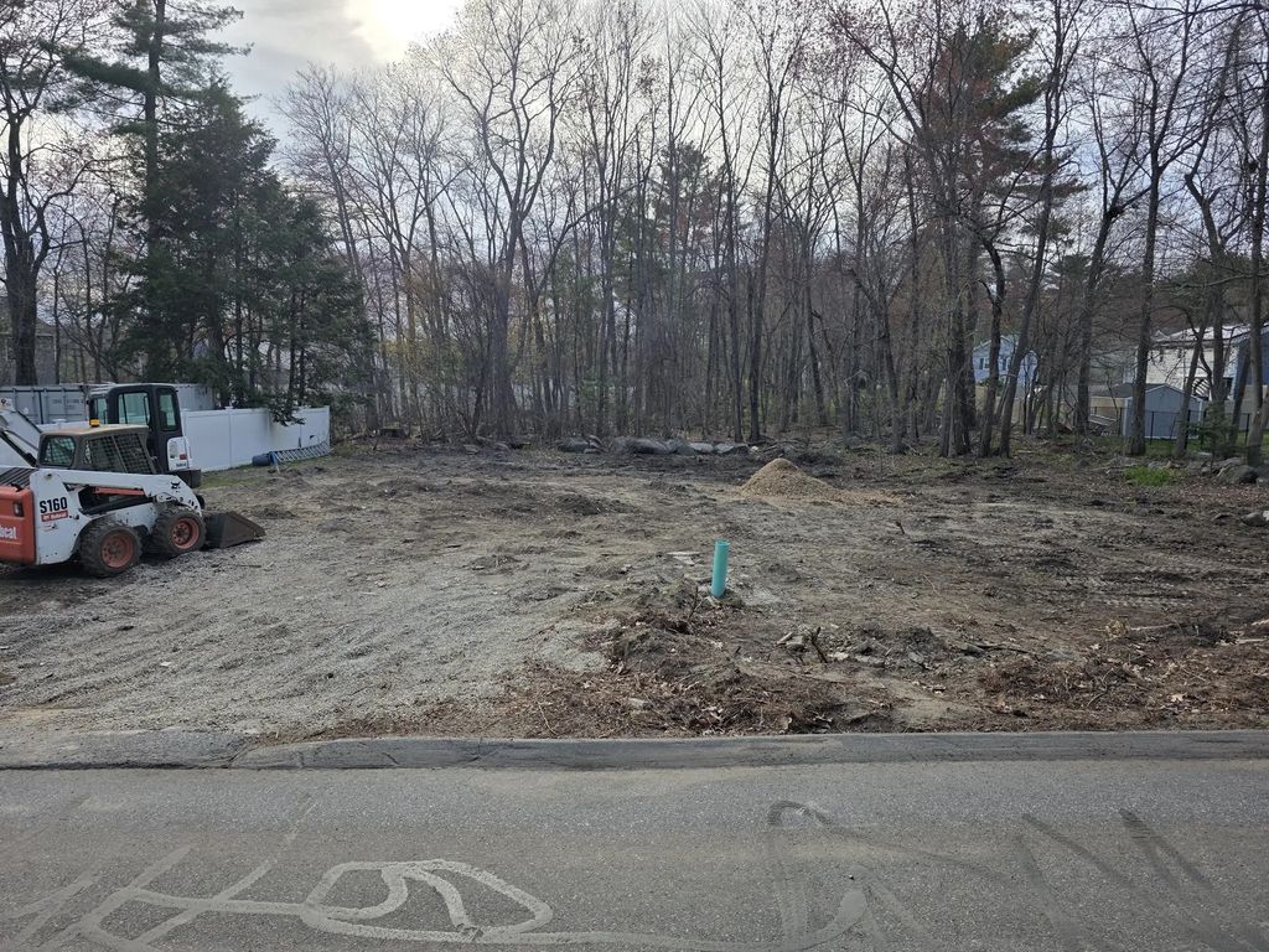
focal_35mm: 23
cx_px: 634
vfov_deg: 58.9
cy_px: 476
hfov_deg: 73.9
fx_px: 843
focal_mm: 6.3
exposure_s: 1/3788
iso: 80
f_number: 1.7
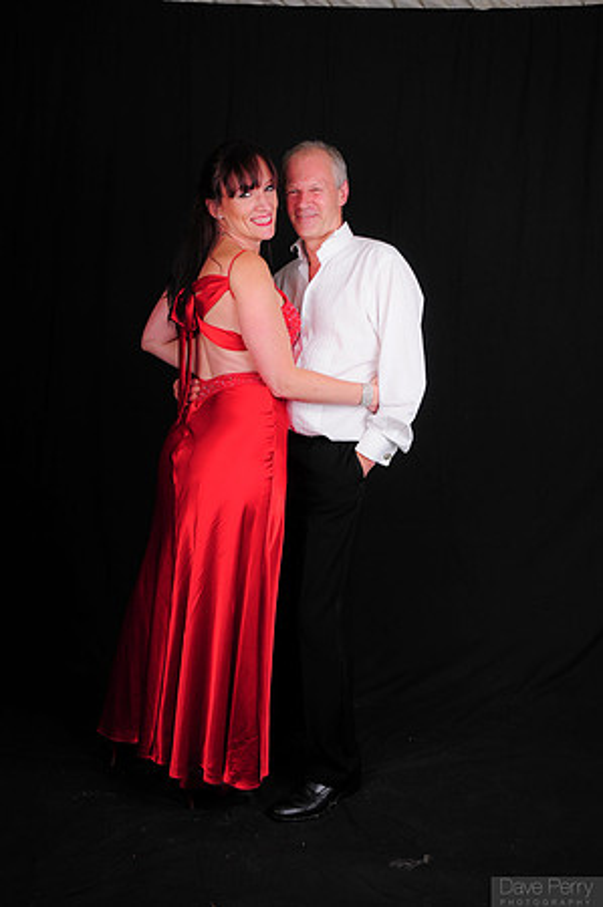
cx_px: 302
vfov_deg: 53.2
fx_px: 907
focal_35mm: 36
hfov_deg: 36.8
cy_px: 454
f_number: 8
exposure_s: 1/125
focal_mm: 24
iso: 200
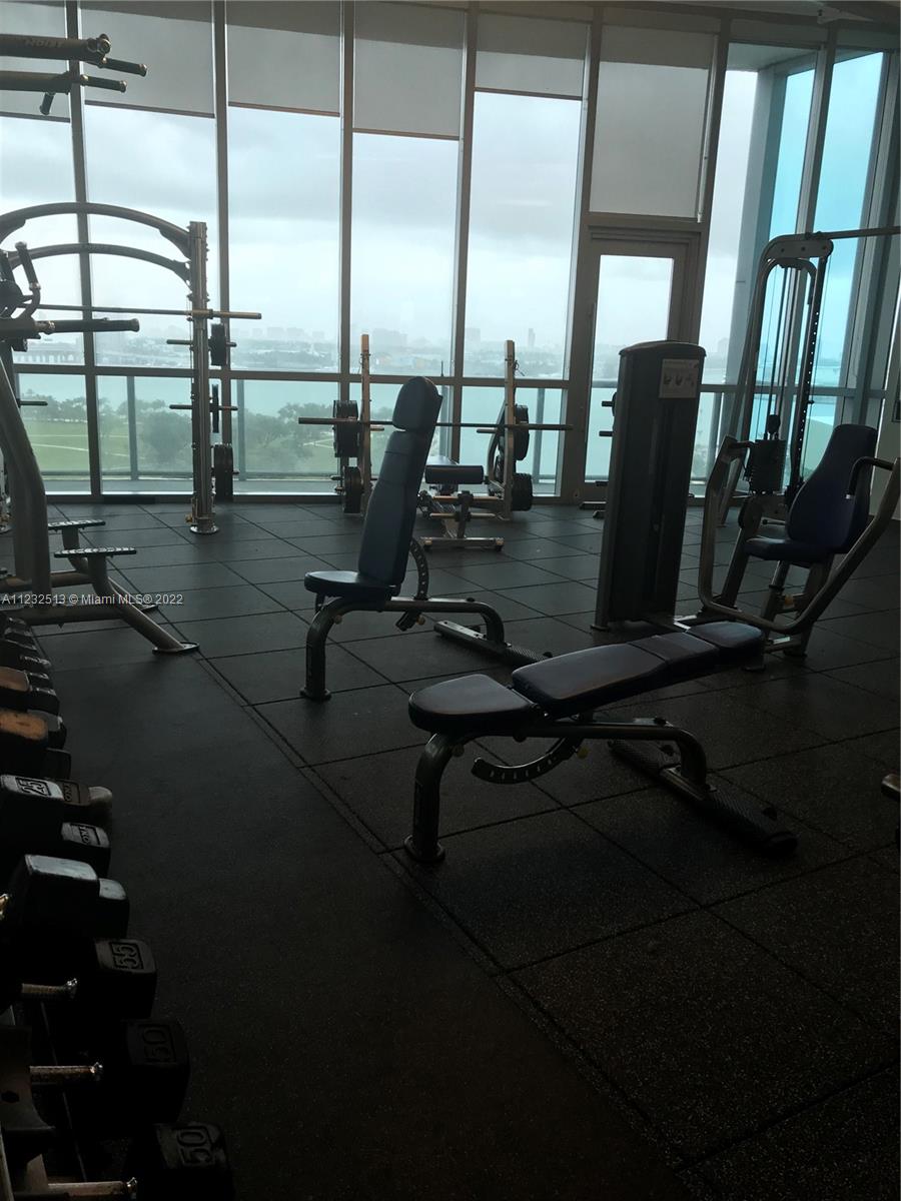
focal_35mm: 28
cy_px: 600
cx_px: 450
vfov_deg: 63.4
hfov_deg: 49.7
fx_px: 972
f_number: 1.8
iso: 40
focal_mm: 3.99
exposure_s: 1/120
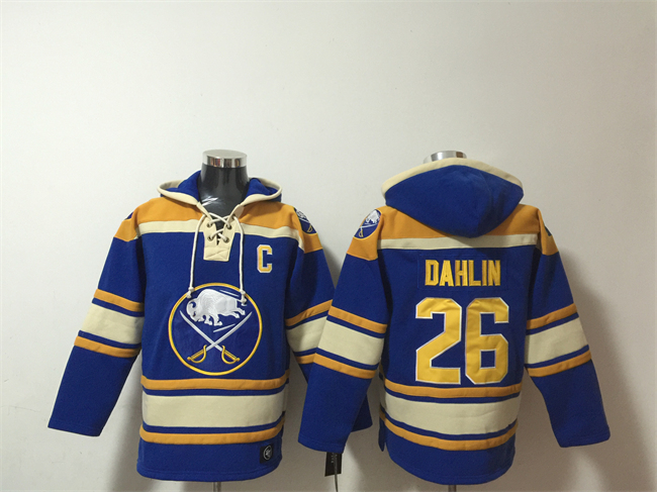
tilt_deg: +0.9
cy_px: 246
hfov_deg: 61.7
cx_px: 328
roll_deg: -2.6
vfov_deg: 48.2
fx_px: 550
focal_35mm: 29
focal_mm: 4.15
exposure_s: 1/8
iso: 125
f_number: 2.2
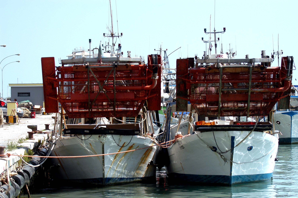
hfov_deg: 14.0
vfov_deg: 9.3
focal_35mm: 147
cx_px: 149
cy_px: 99
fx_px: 1216
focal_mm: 98
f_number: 2.8
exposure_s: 1/3200
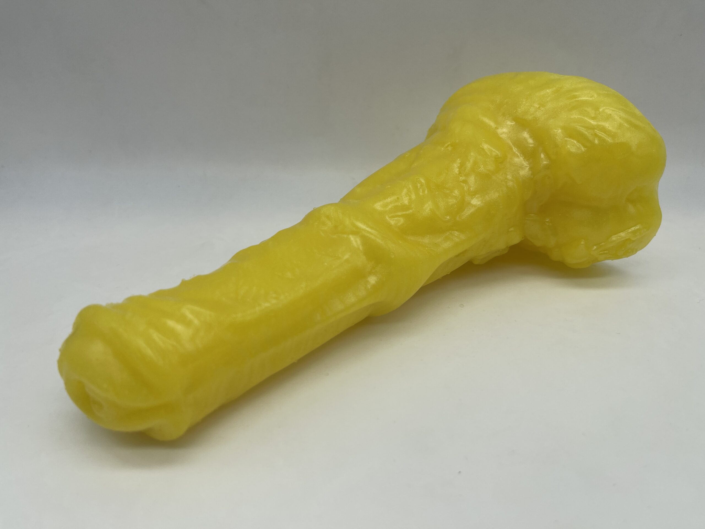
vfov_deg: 54.9
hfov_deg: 69.4
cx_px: 352
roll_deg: +0.6
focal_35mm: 25
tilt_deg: -35.8
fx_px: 509
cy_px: 264
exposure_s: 1/1225
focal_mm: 5.1
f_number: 1.6
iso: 32
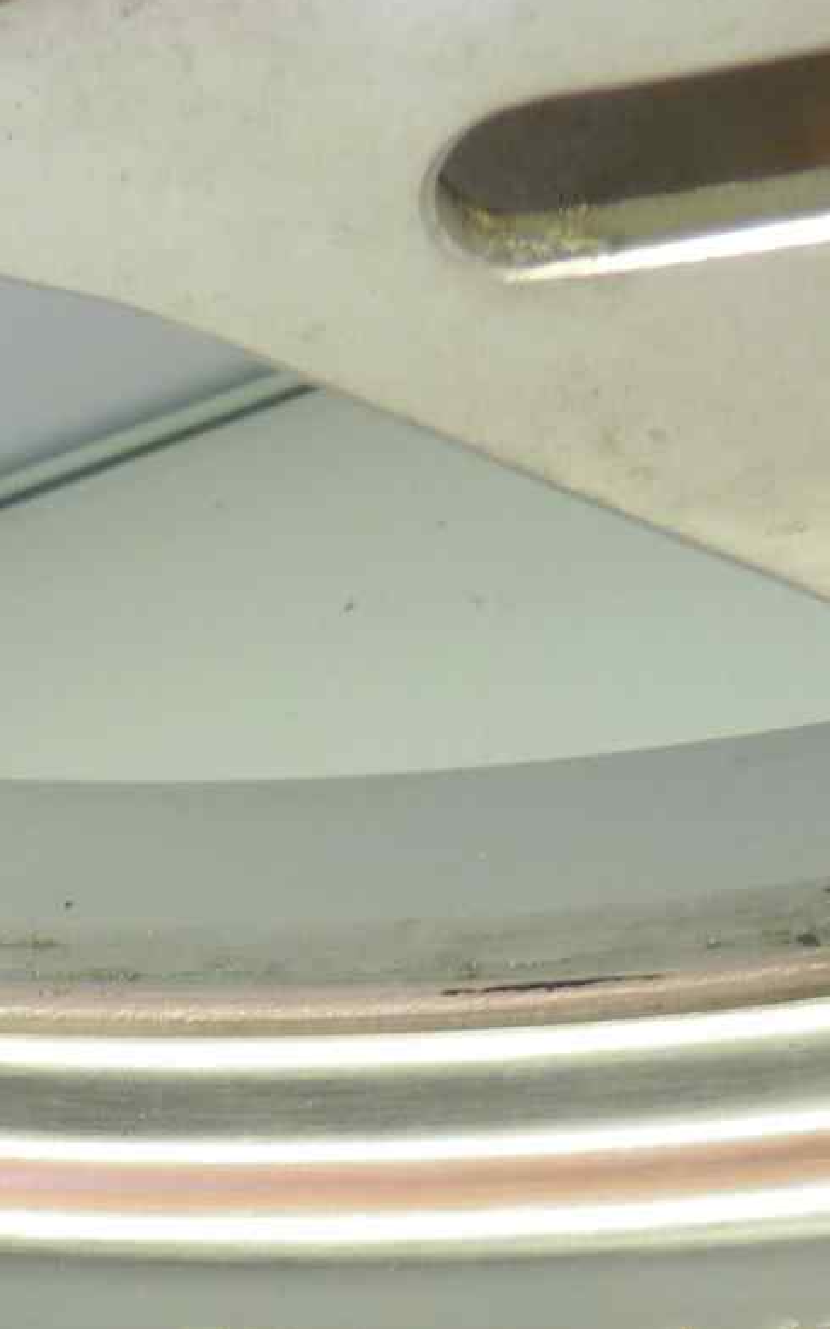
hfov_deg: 13.7
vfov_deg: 22.5
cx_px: -574
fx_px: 3151
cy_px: 1462
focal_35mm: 87
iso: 80
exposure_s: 1/15
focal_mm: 4.1
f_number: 3.3
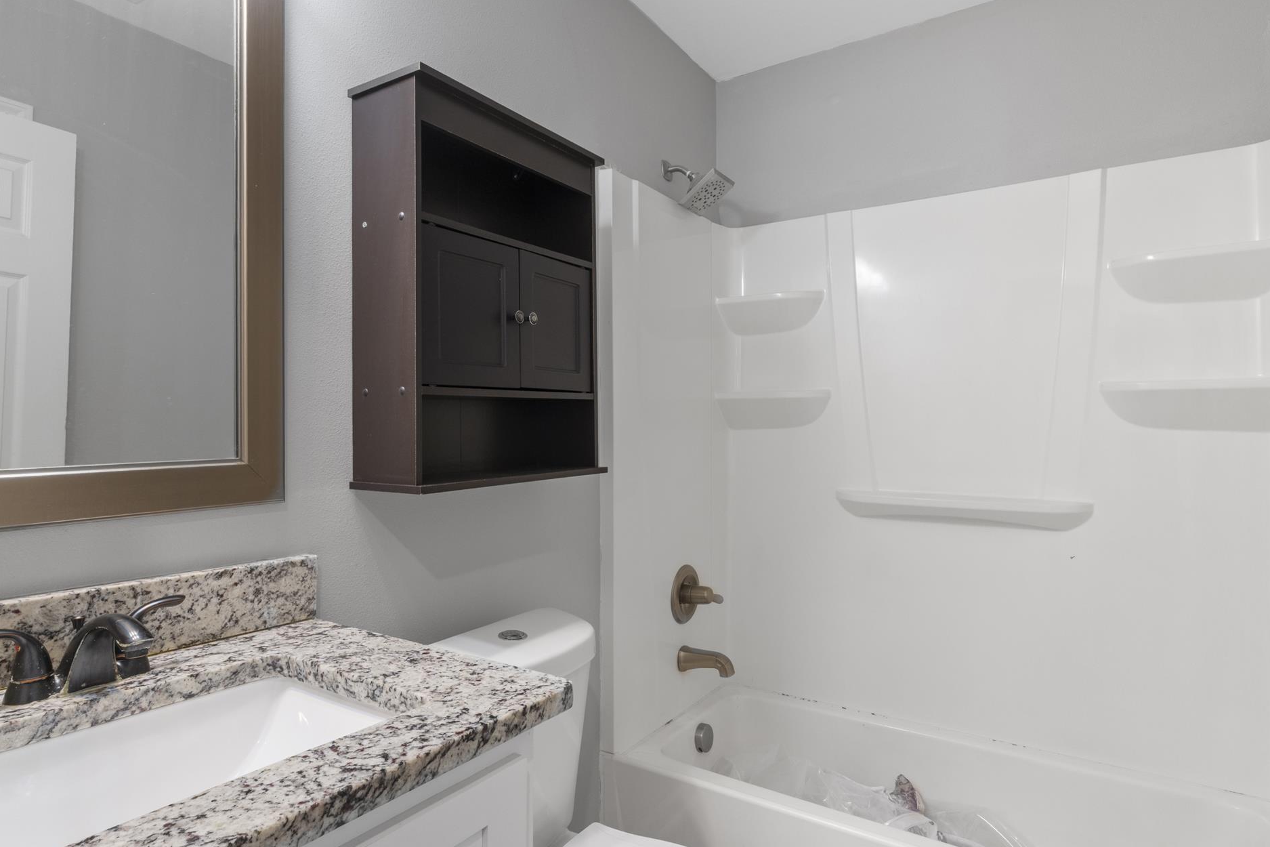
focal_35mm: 20
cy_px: 441
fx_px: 706
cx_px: 607
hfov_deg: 83.9
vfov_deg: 61.9
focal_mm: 10
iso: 200
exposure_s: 1
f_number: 9
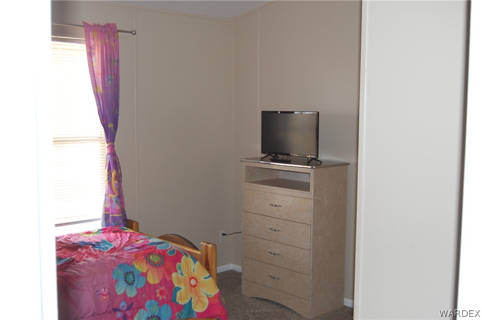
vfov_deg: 34.1
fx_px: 522
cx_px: 241
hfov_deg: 49.6
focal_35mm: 39
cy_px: 160
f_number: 4.2
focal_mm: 26
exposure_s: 1/60
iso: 400
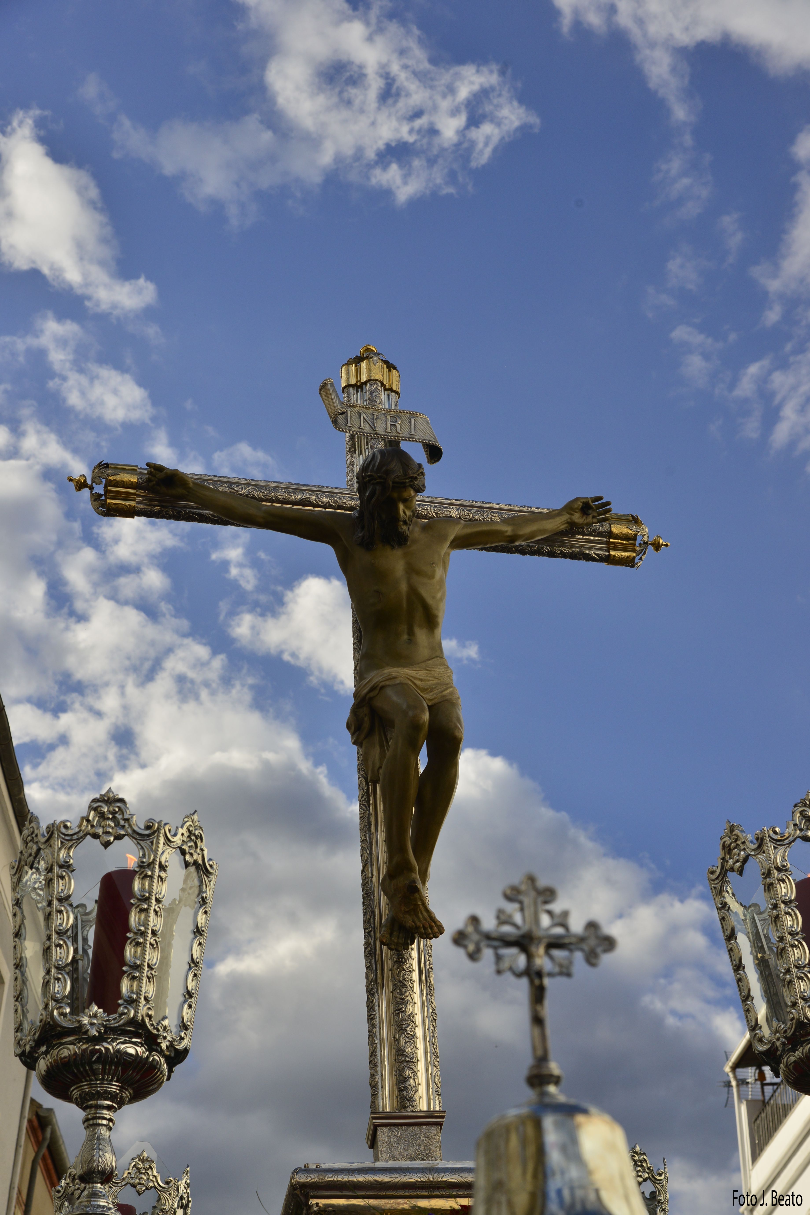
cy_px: 608
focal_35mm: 52
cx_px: 405
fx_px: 1755
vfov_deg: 38.2
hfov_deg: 26.0
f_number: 8
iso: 400
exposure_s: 1/1250
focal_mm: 52
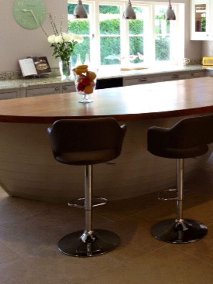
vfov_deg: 31.3
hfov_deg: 23.6
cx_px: 180
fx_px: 500
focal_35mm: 61
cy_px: 82
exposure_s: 1/60
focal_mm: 4.28
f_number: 2.4
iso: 80
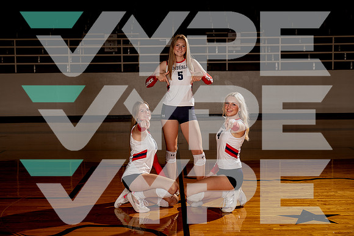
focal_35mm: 63
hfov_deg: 31.9
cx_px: 177
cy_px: 118
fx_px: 620
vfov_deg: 21.6
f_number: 5.6
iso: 100
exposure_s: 1/250
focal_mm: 63
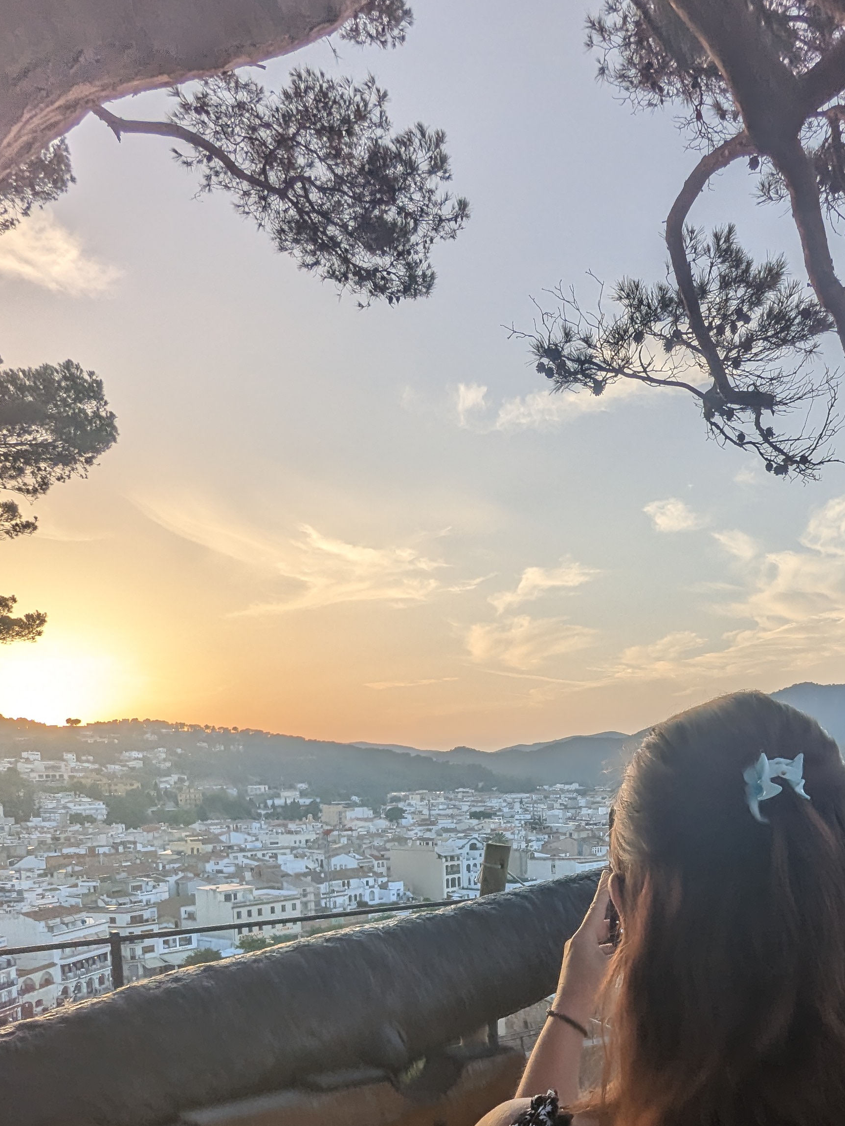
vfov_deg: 59.4
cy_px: 871
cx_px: 611
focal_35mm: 28
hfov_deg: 48.2
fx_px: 911
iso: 25
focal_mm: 2.35
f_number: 2.2
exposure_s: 1/588
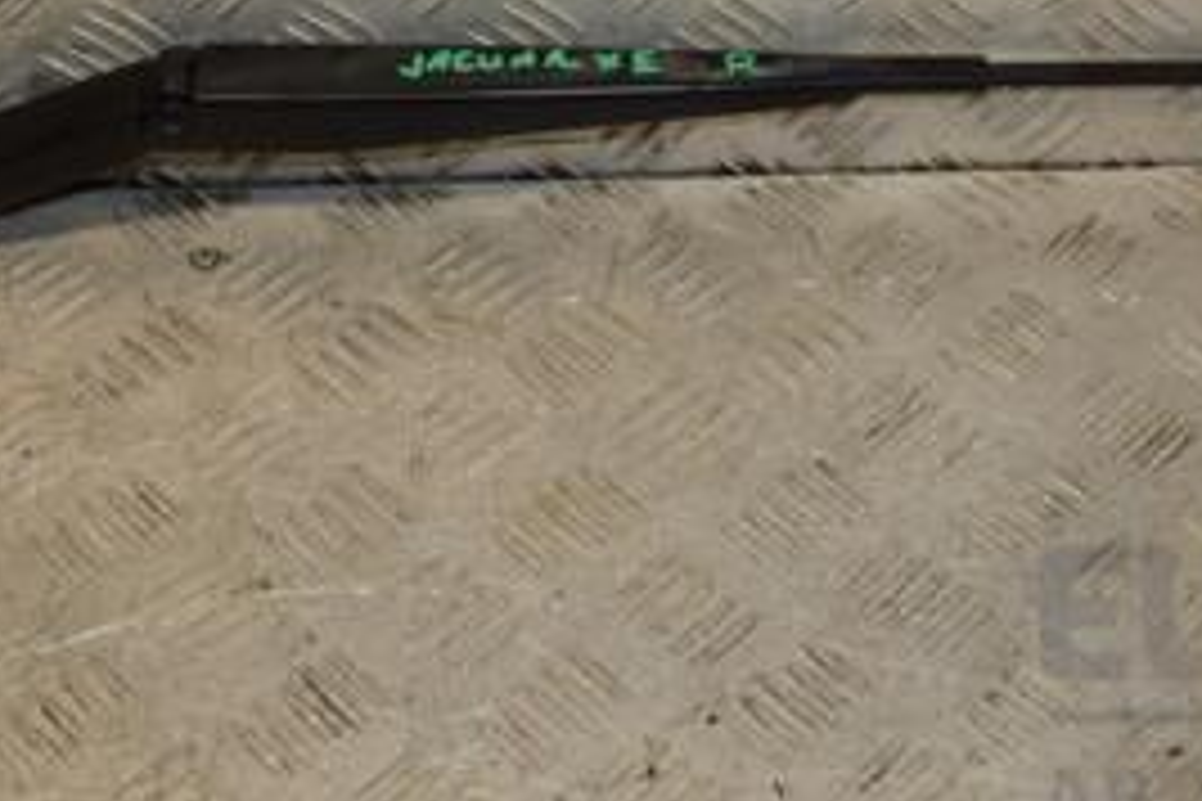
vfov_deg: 16.5
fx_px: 2704
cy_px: 14
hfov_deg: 24.7
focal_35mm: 81
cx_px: 954
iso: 800
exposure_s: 1/200
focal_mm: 24
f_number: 5.6
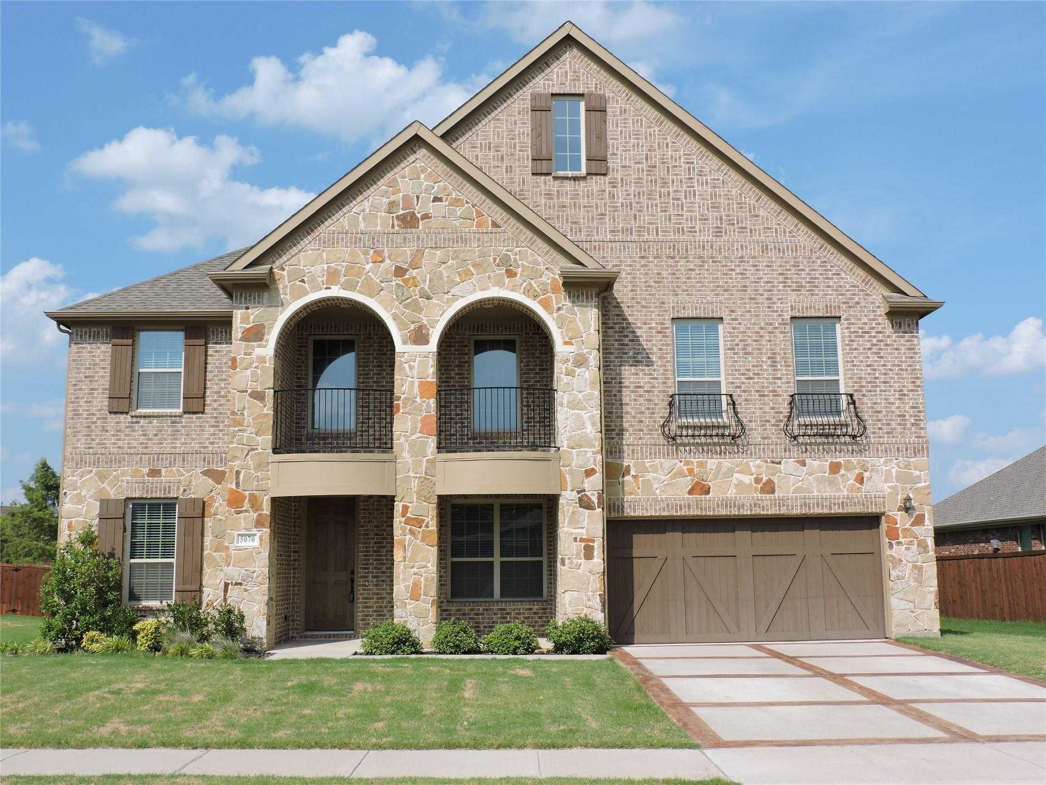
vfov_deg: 40.7
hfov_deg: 52.6
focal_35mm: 35
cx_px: 523
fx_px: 1058
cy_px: 392
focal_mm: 6.2
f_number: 3.6
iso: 100
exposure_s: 1/1250
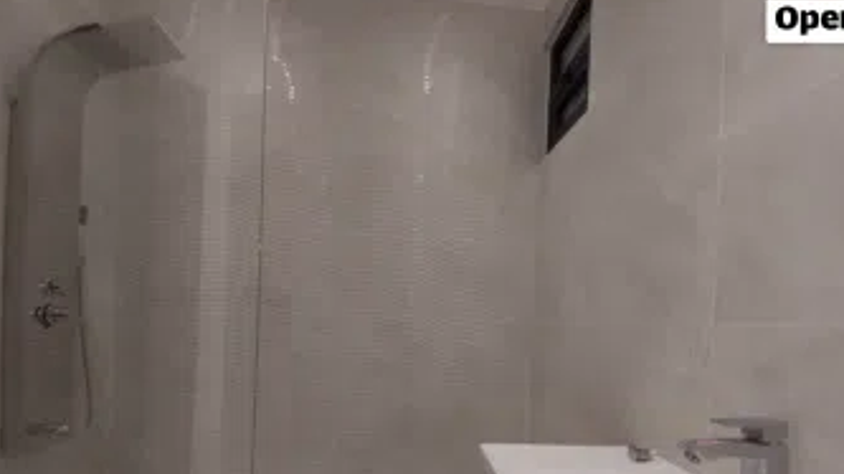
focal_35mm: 17
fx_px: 380
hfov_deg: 95.8
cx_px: 454
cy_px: 322
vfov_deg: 62.0
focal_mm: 1.3
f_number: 2.2
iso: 64
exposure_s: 1/50
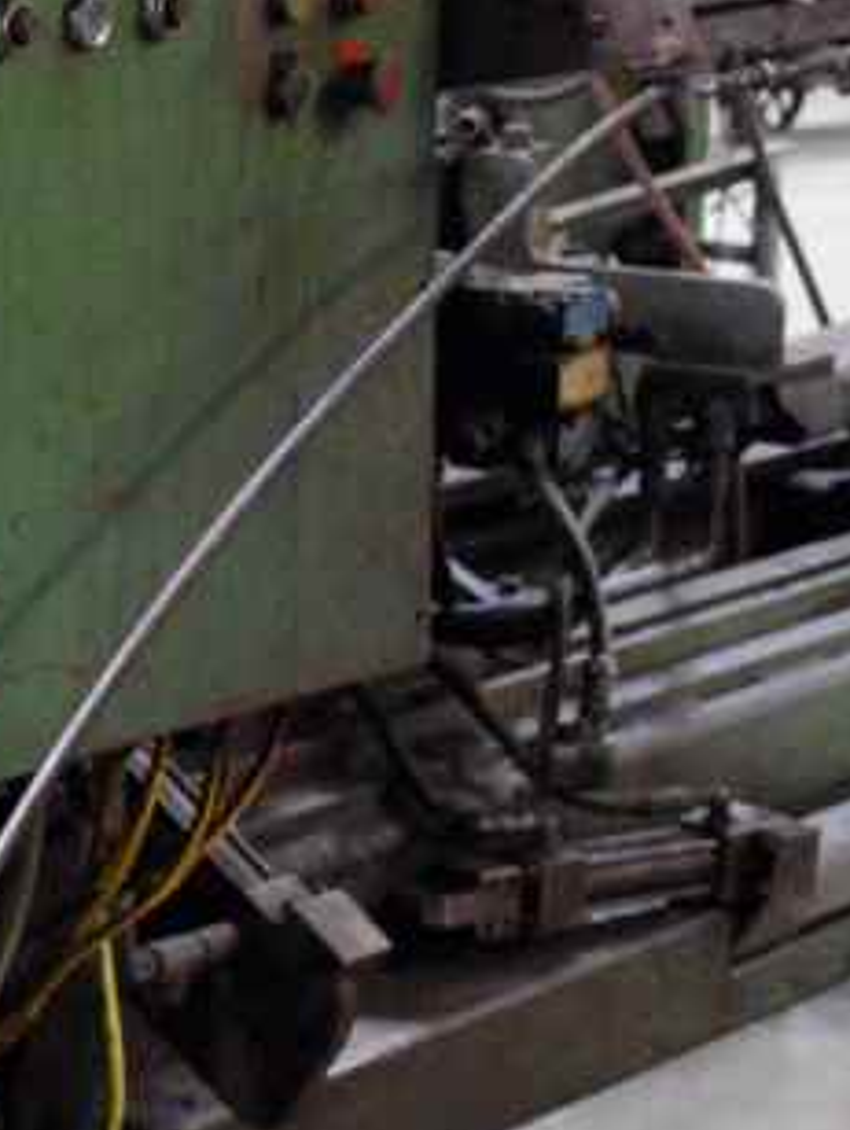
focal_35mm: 141
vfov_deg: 14.0
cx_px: -438
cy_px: 753
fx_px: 4603
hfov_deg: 10.2
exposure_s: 1/15
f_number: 4
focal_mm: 25
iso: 1600
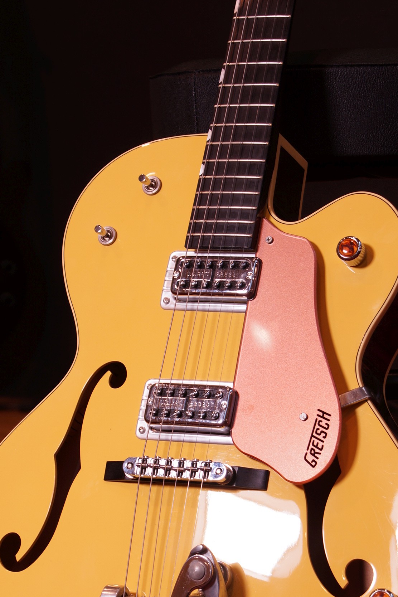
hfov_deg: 11.1
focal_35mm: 123
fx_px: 2040
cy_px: 417
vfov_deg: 16.6
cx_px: 212
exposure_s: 1/13
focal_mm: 50
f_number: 5.6
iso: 100
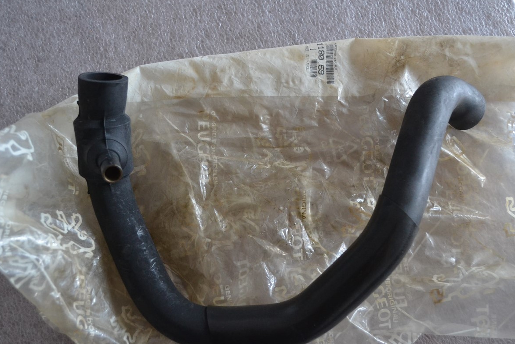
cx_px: 258
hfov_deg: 50.7
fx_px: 544
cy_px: 181
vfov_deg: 35.1
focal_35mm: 38
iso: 1250
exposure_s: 1/60
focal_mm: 22
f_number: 4
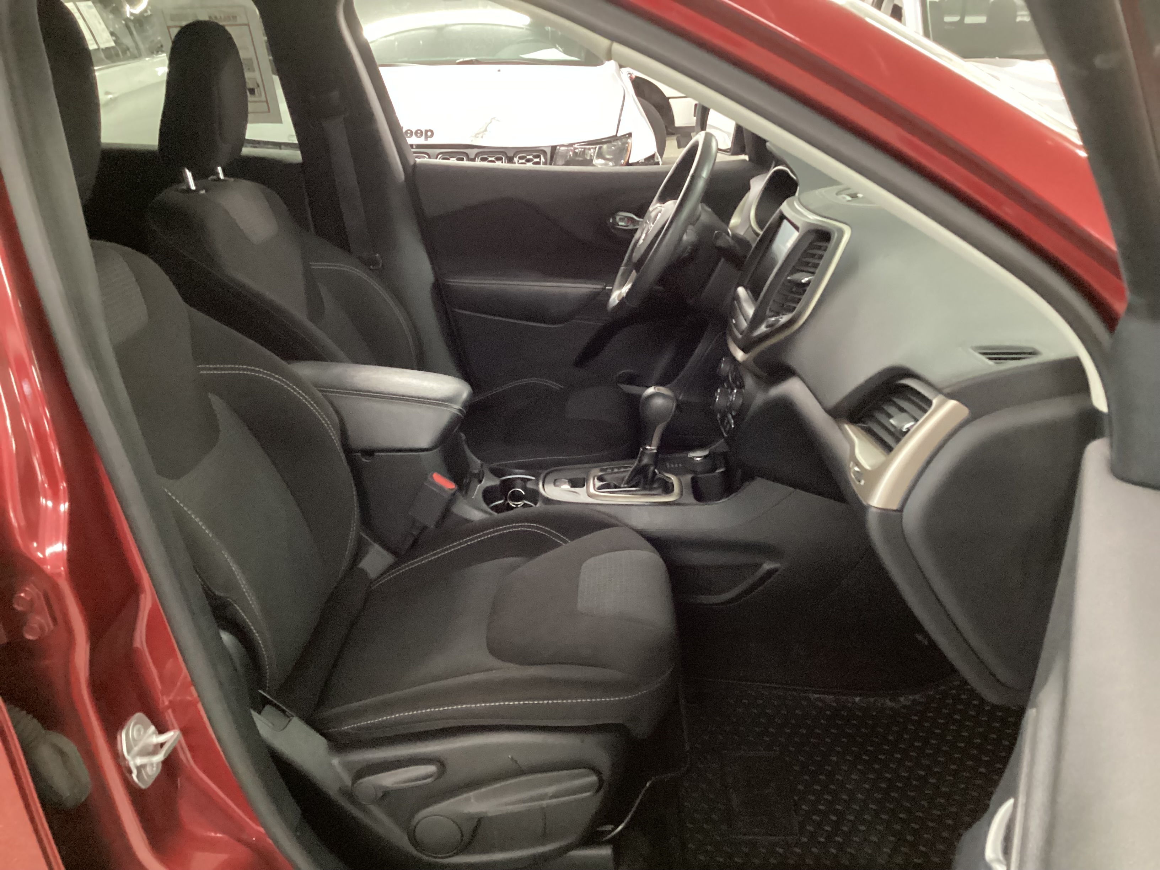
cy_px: 435
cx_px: 580
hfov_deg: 58.4
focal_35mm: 31
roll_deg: +1.8
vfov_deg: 45.4
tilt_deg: -23.3
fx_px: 1039
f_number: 2.4
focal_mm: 3.3
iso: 800
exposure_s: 1/20
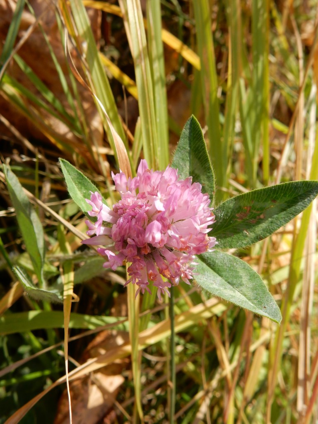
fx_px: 441
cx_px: 159
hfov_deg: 39.7
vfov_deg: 51.4
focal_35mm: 36
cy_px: 212
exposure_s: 1/200
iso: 125
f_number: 4
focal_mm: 6.4
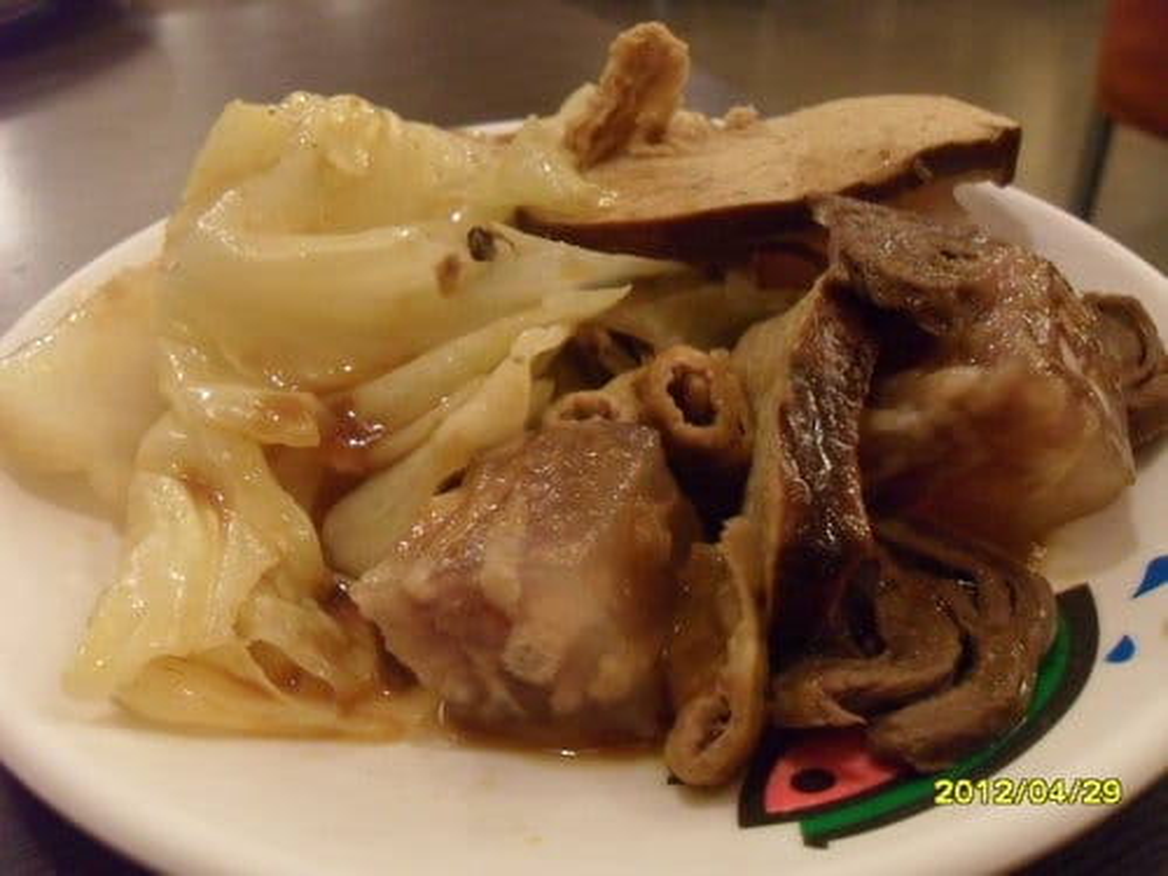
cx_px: 584
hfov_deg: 52.6
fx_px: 1181
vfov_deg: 40.7
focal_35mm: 35
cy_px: 438
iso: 480
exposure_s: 1/15
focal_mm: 6.2
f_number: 2.8
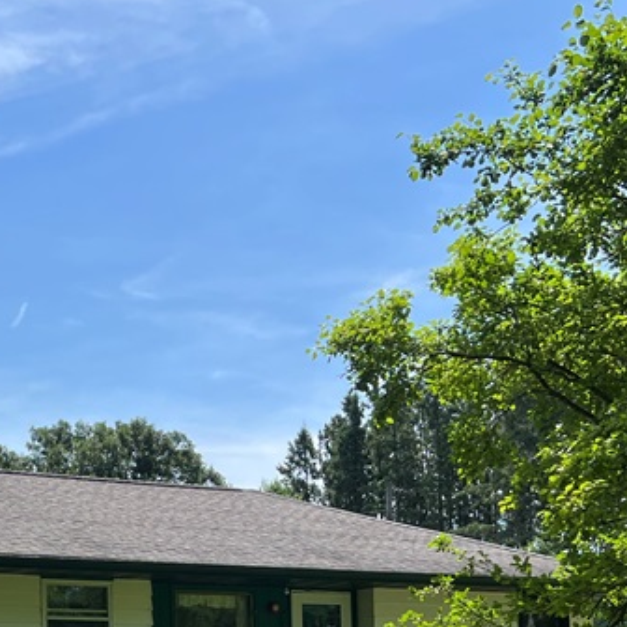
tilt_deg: +3.6
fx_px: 1434
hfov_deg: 23.8
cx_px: 34
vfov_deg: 23.5
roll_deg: +1.2
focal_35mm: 70
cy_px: 640
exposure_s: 1/3831
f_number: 1.5
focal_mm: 5.7
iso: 50
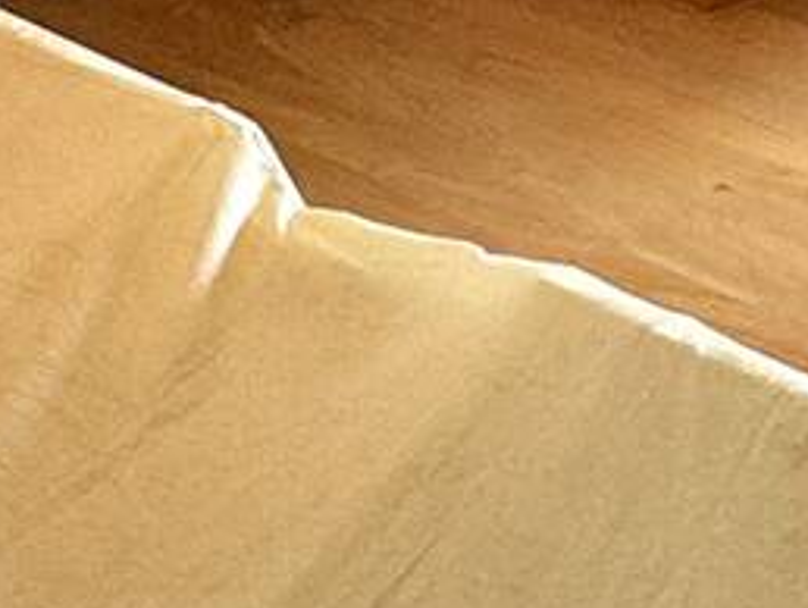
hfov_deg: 17.2
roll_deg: +0.8
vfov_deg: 14.5
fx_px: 1822
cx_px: 1666
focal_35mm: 78
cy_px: -718
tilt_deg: -4.0
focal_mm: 2.22
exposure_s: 1/120
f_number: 2.2
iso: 80
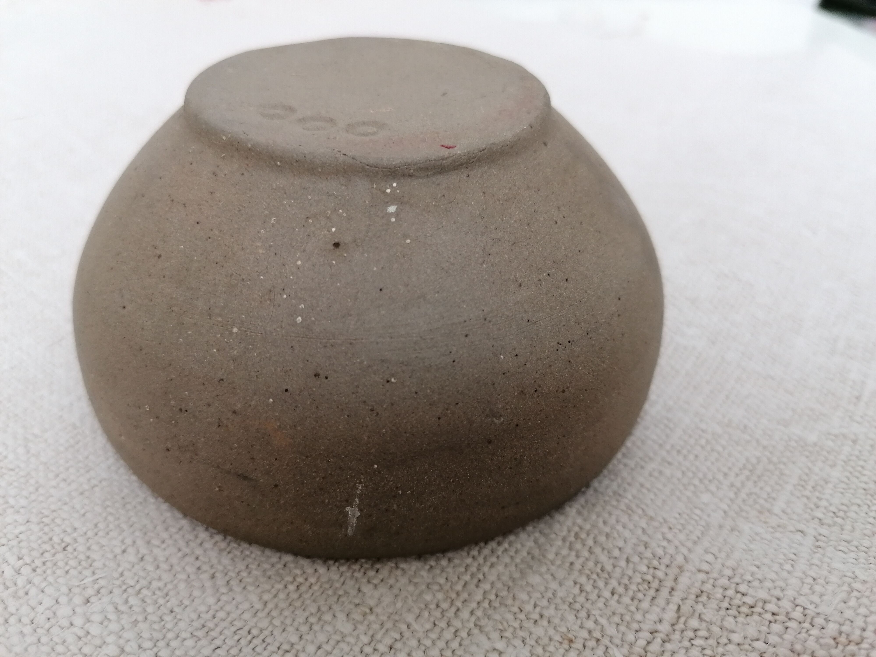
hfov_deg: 65.3
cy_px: 328
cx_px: 438
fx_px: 683
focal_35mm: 27
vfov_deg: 51.4
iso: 160
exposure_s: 1/60
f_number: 1.8
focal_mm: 4.75
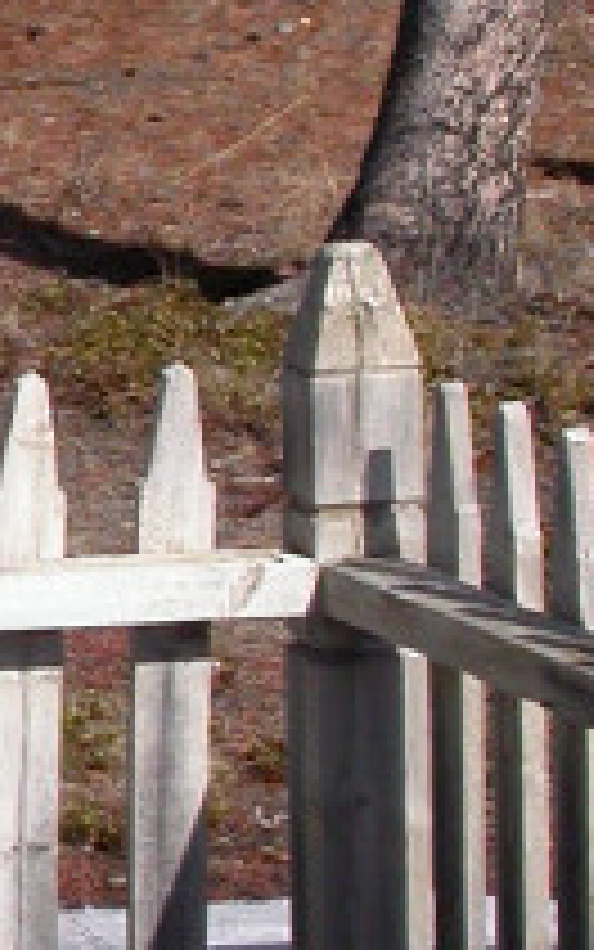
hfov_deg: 4.8
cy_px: 378
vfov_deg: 7.7
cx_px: -522
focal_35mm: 271
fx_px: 7015
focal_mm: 12
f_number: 6.9
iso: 100
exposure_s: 1/465
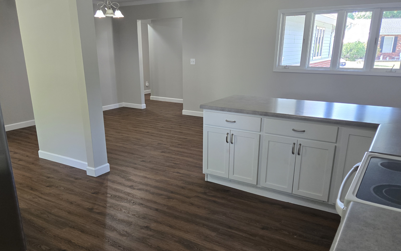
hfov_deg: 64.6
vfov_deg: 42.9
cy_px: 153
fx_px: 317
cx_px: 190
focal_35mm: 29
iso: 160
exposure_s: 1/60
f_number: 1.8
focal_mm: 5.4
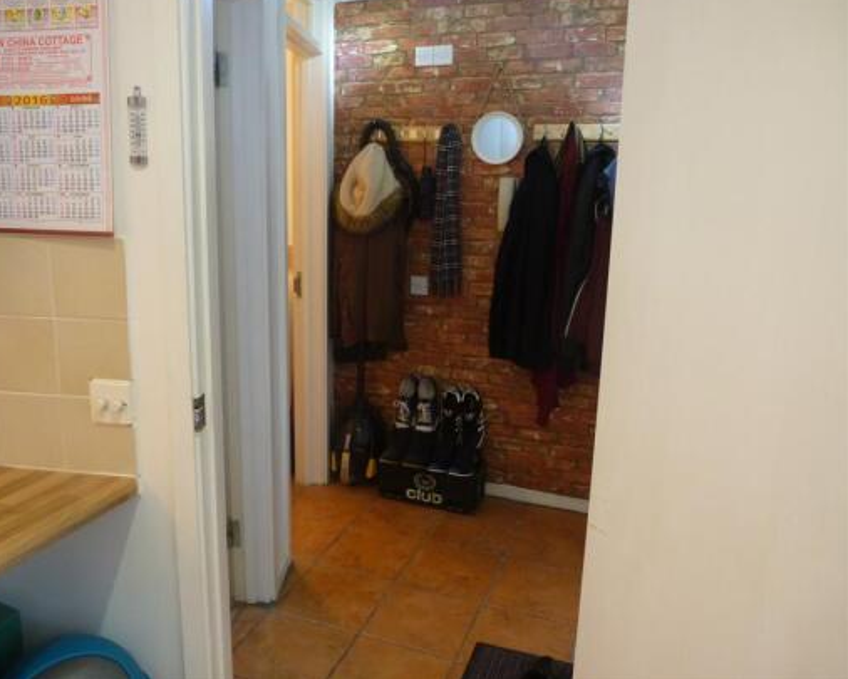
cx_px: 361
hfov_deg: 63.7
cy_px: 316
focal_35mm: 27
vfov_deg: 53.2
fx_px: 678
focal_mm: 4.3
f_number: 3.3
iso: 400
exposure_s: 1/13
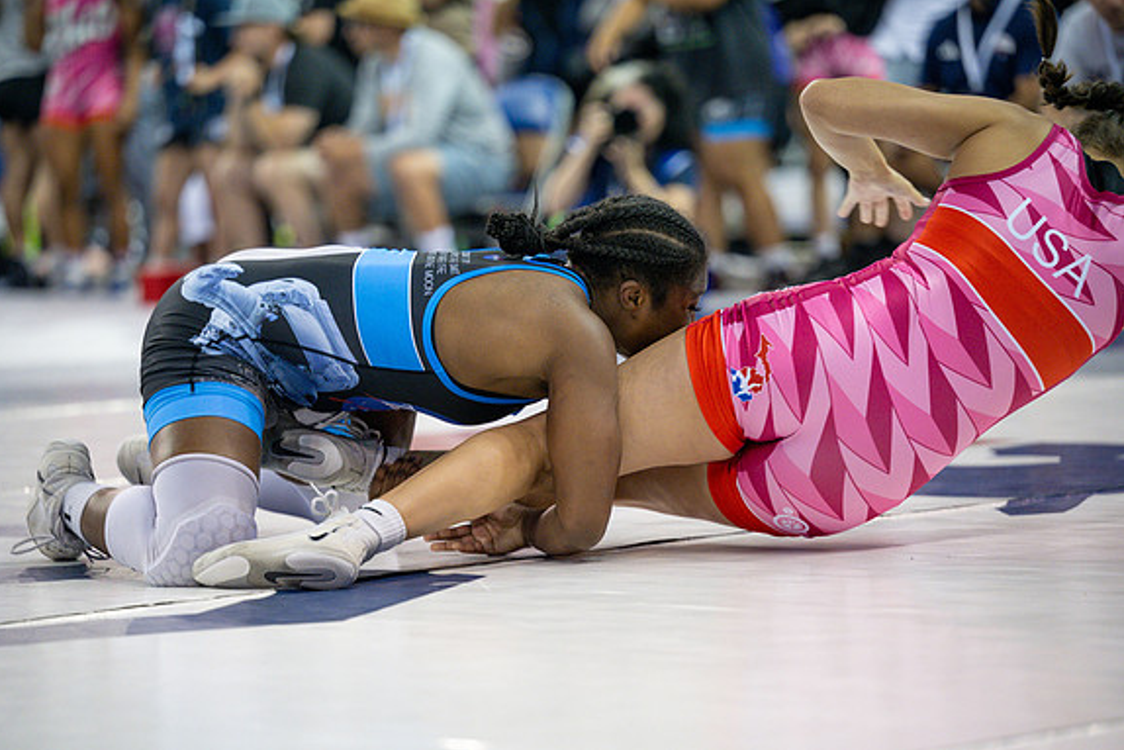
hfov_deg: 13.3
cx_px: 513
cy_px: 400
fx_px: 4809
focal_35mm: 154
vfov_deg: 8.9
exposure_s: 1/800
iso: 3200
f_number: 2.8
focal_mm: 140
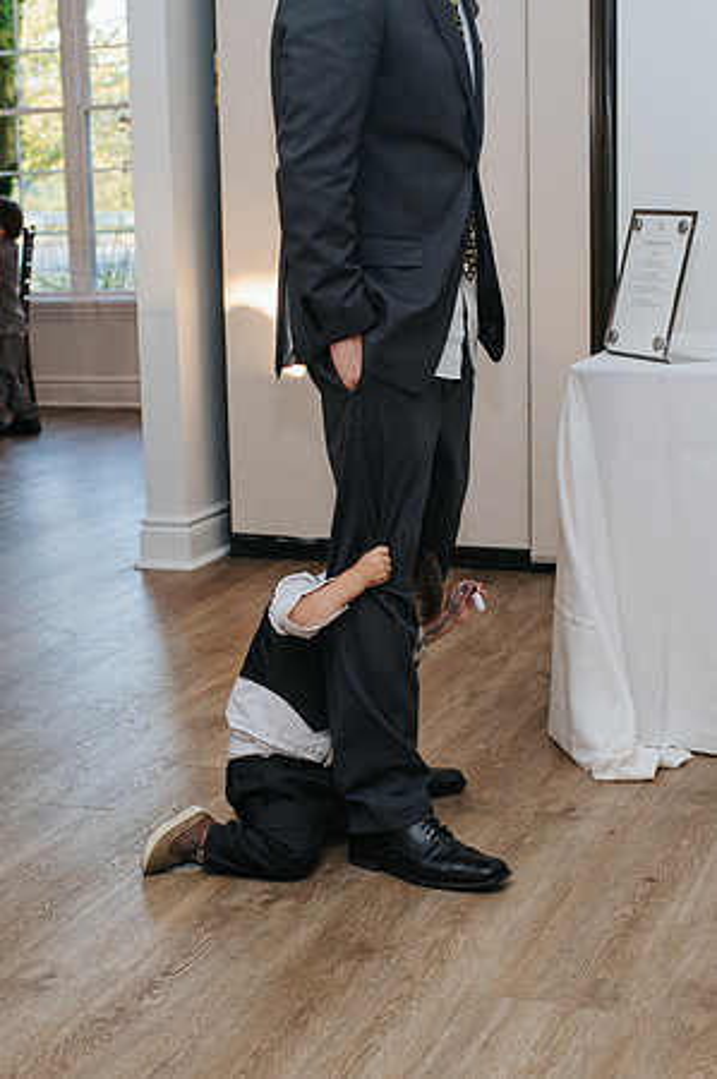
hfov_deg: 20.5
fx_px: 1982
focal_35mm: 66
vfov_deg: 30.4
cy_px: 585
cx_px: 297
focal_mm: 35
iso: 800
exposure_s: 1/200
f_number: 3.2
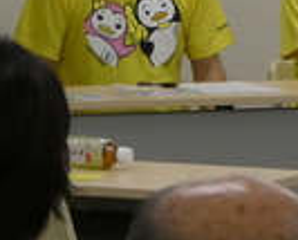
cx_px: -43
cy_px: -206
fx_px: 3730
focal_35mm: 422
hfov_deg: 4.6
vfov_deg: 3.7
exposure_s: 1/80
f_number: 4.9
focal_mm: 16.1
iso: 400
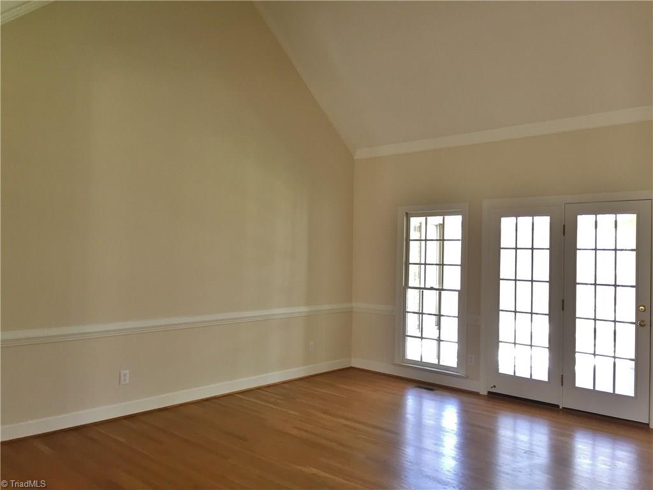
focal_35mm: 29
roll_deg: -1.1
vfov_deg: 48.2
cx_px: 326
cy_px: 245
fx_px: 547
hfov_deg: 61.7
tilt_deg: +1.2
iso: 64
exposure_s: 1/30
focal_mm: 4.15
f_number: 2.2
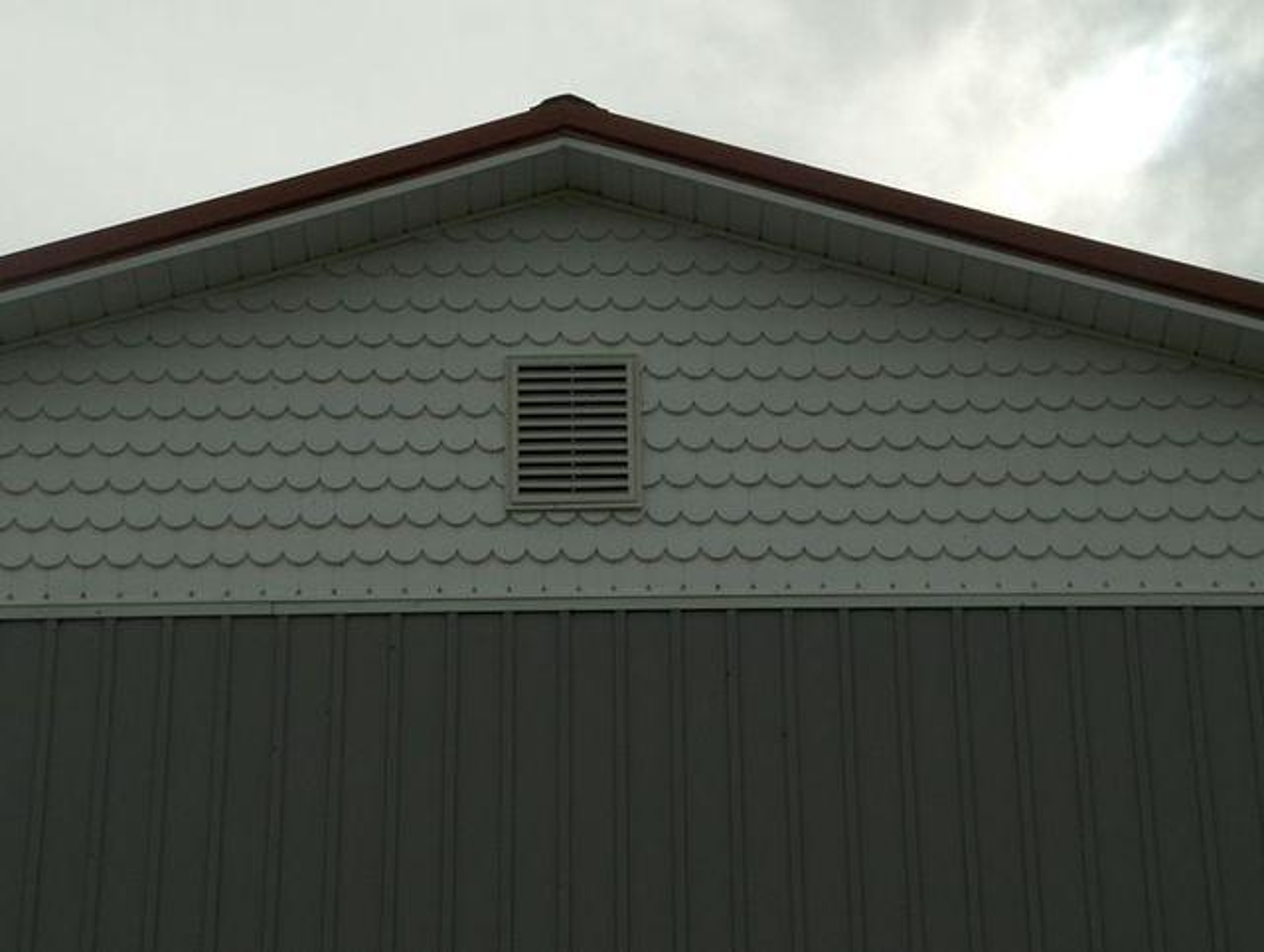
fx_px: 4462
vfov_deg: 12.2
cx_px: 632
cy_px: 476
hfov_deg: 16.1
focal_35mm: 122
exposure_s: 1/201
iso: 100
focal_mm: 19.6
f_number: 9.19
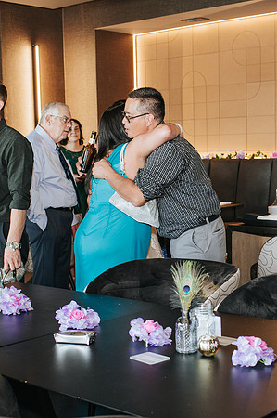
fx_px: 739
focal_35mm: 64
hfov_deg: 21.2
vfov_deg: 31.4
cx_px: 159
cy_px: 254
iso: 1000
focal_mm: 35
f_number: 3.5
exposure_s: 1/200
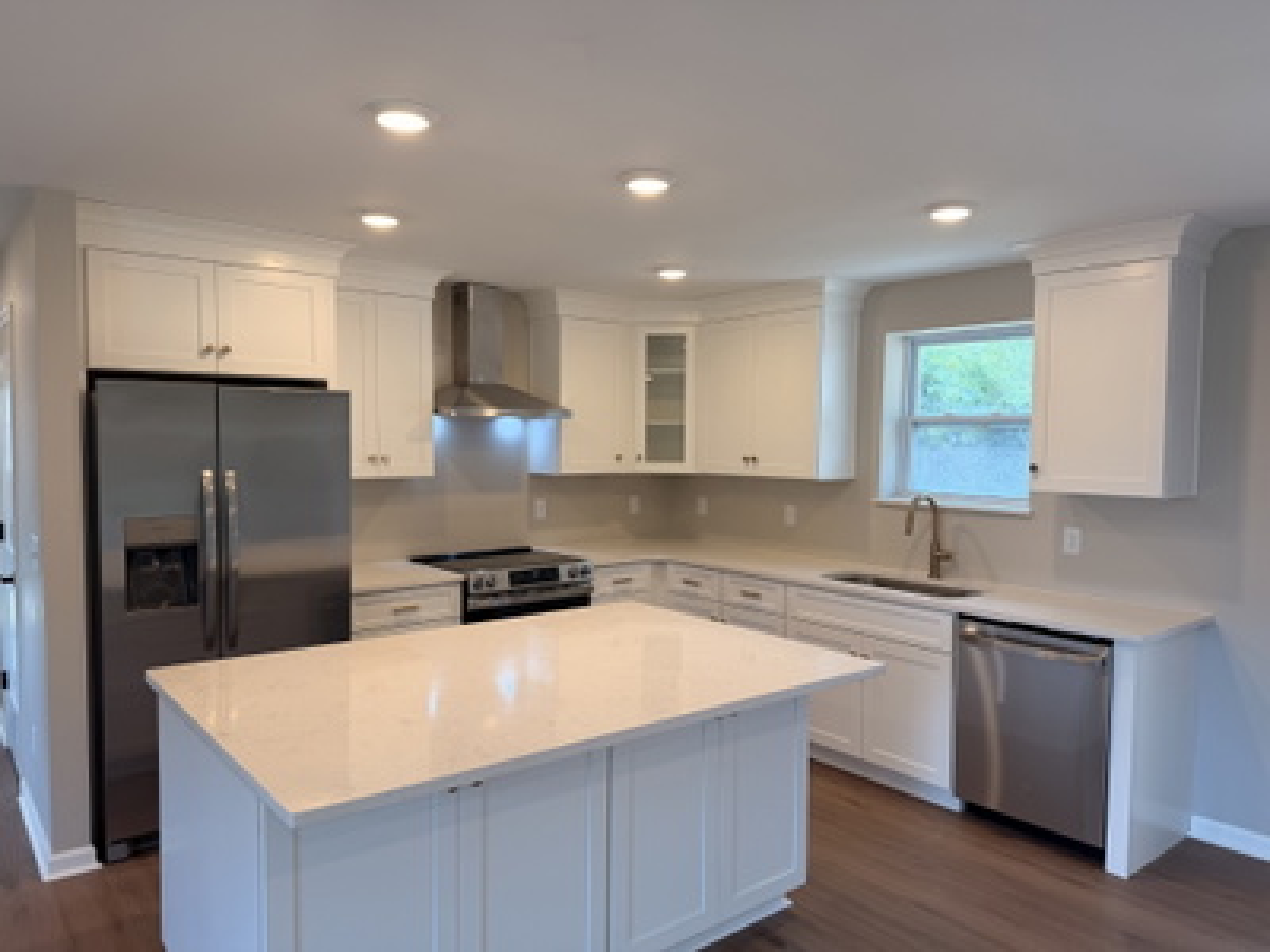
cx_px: 635
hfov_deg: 71.6
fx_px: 881
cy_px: 476
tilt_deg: -2.9
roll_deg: -0.5
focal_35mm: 24
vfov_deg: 56.8
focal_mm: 6.76
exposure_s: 1/138
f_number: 1.78
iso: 100
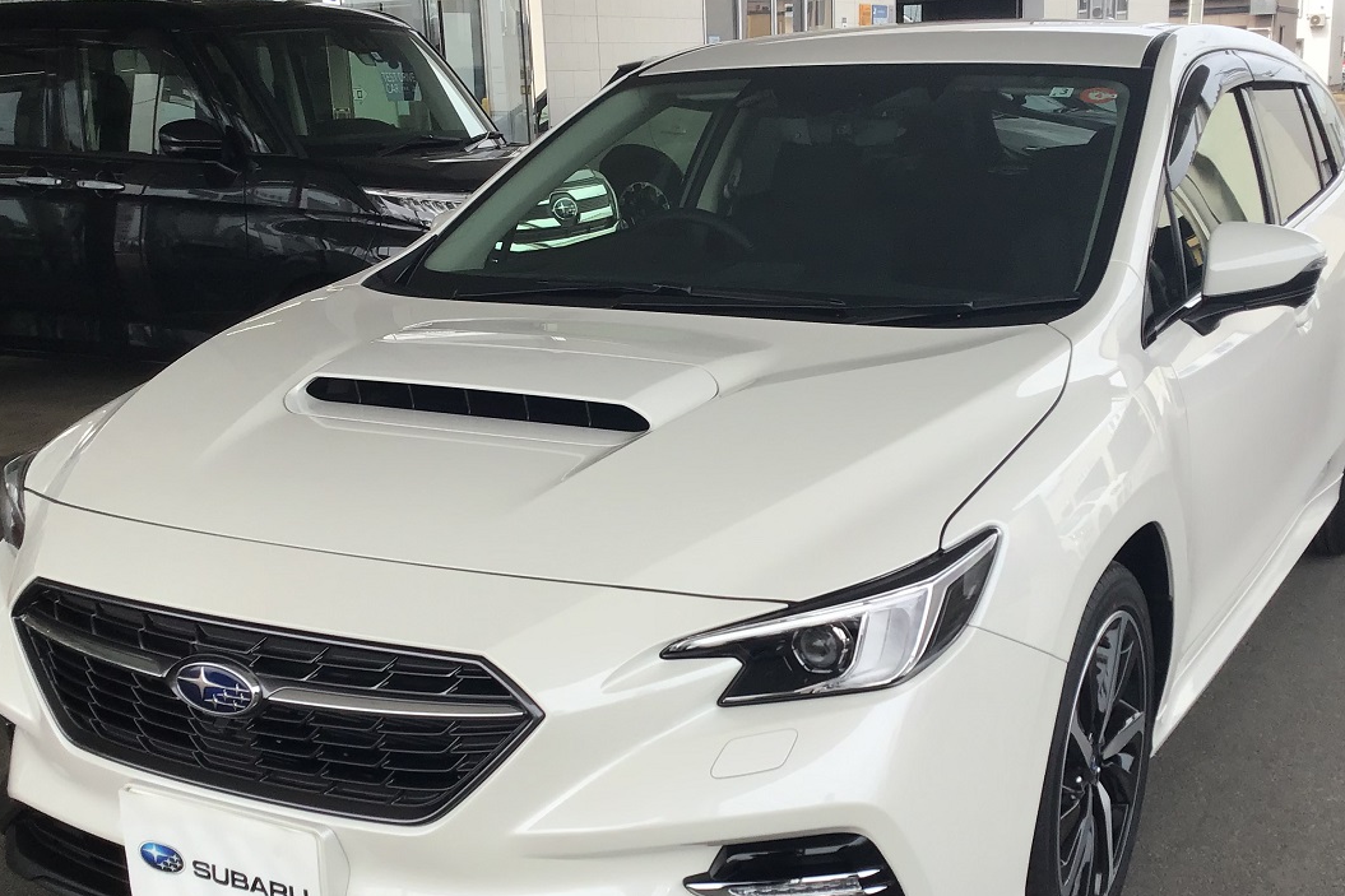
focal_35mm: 45
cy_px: 576
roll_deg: +0.9
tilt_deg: -17.1
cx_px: 692
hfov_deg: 43.6
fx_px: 1681
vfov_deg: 29.7
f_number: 2.4
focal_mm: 3.3
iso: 25
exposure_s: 1/525
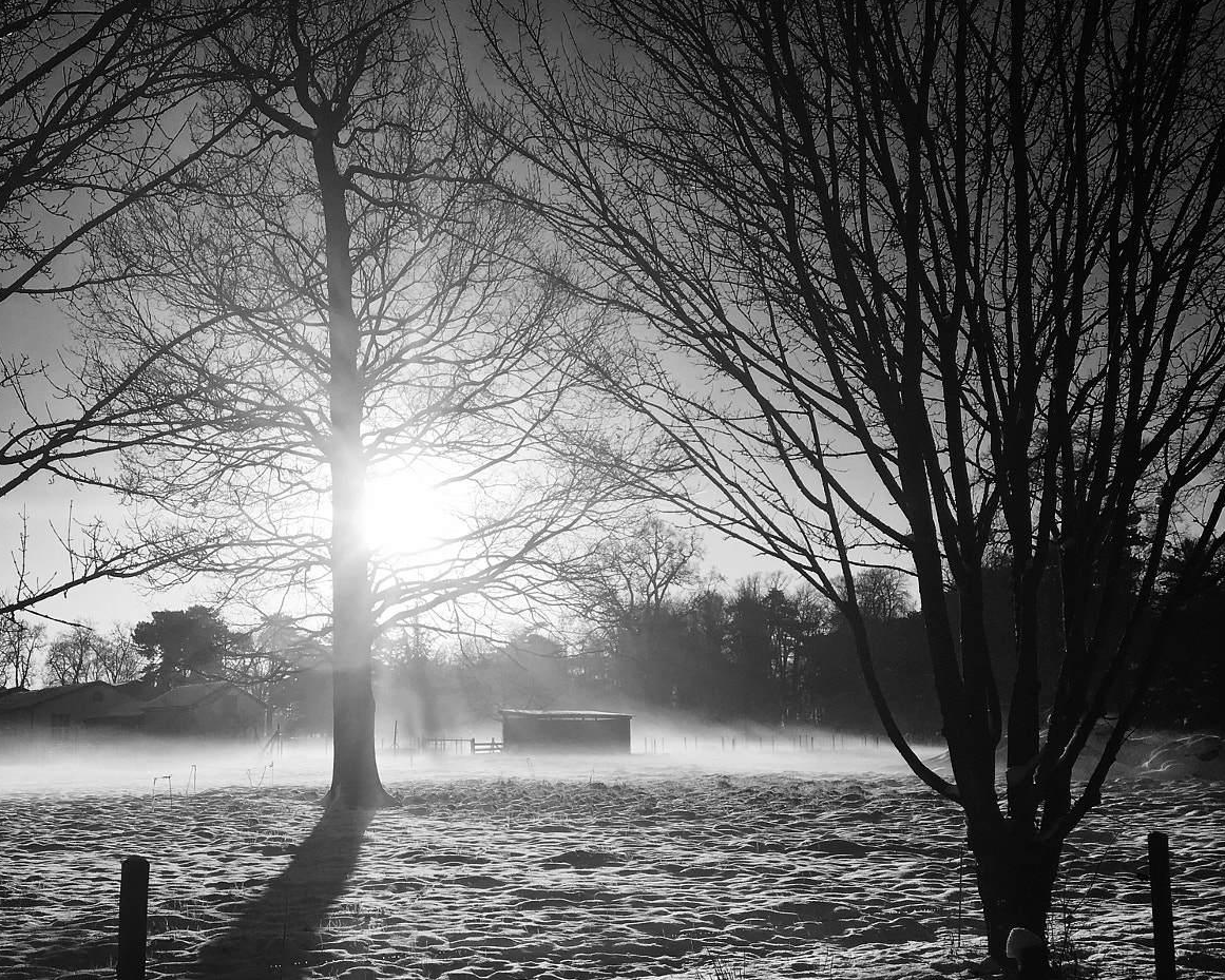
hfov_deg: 45.9
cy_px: 569
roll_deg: -0.2
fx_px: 1414
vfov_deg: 38.1
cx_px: 383
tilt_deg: +8.0
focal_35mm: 39
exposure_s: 1/5495
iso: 25
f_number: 2.2
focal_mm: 4.15
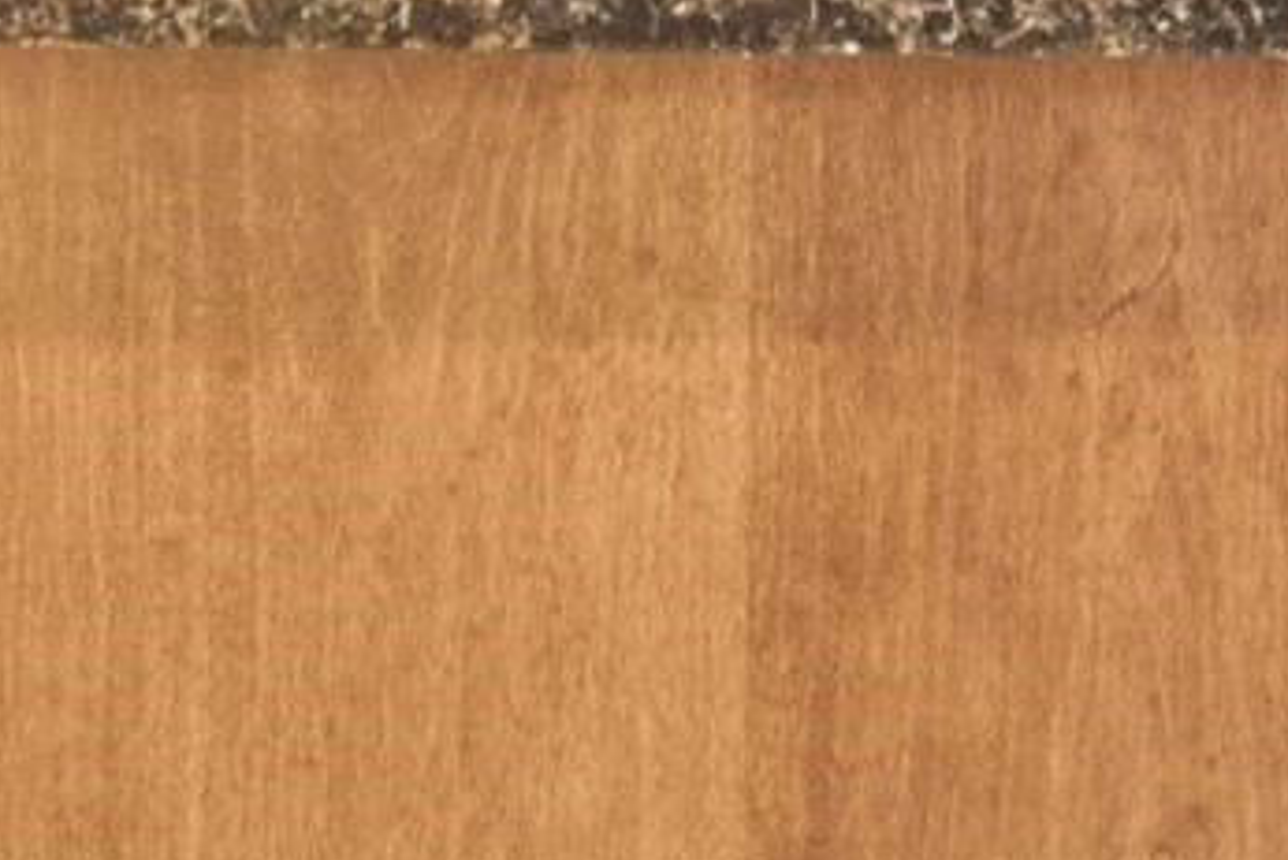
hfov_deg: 14.1
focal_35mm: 142
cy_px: -1579
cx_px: 1429
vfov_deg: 8.4
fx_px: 5082
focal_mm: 24
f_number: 8
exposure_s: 1/2.5
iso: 320
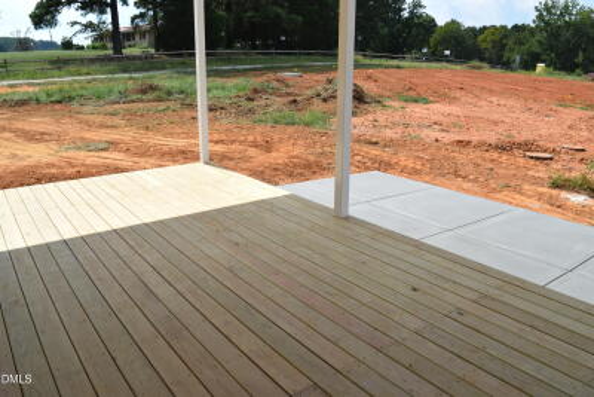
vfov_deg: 48.0
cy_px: 198
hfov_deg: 67.4
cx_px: 297
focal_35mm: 27
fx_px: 446
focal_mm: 18
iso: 200
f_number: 9
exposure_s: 1/320
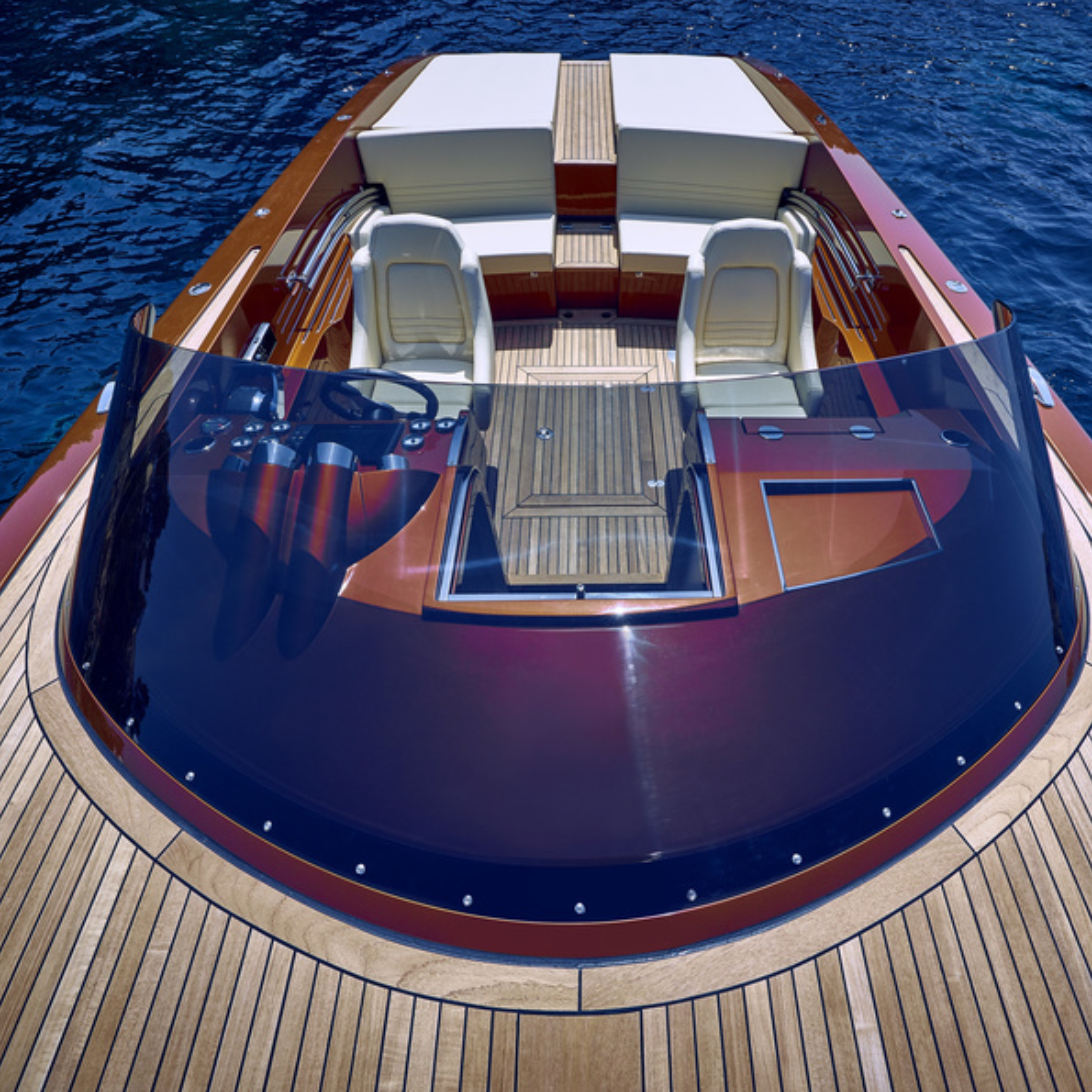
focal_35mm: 18
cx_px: 606
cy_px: 549
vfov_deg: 80.7
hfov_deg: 80.4
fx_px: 642
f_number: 14
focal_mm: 14
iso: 125
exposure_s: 1/125
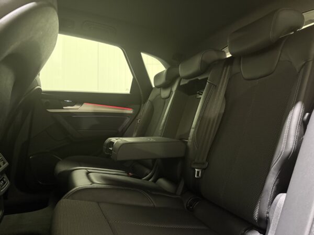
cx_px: 157
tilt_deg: +1.2
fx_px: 218
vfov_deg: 56.8
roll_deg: -0.7
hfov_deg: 71.6
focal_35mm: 24
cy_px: 118
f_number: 1.78
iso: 1600
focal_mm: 6.76
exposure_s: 1/25
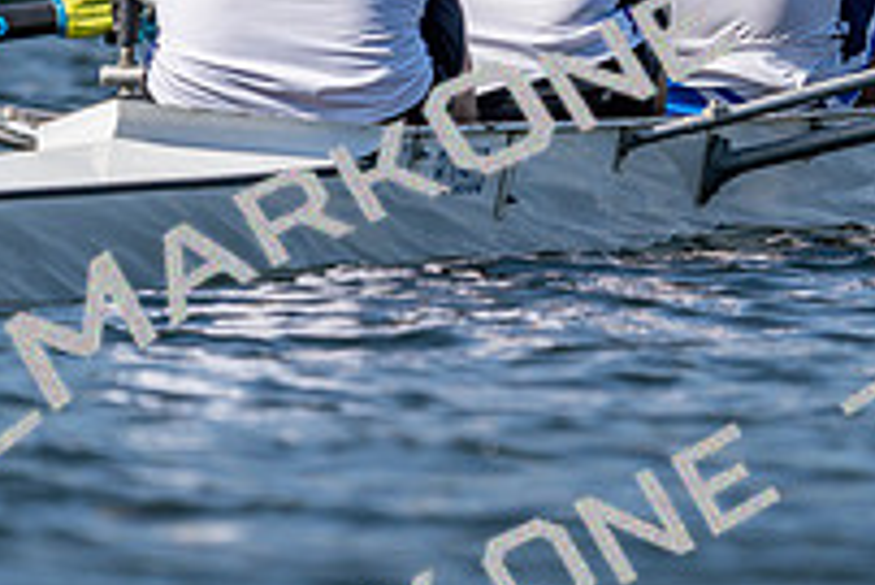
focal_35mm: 1182
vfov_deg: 1.2
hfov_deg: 1.7
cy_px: -41
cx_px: 611
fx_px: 28749
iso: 160
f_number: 6.3
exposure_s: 1/1600
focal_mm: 411
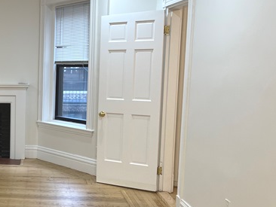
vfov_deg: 26.5
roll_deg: +0.3
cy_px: 125
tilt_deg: -7.2
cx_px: -17
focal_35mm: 55
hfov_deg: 31.5
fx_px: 439
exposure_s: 1/60
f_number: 1.6
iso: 80
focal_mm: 5.1
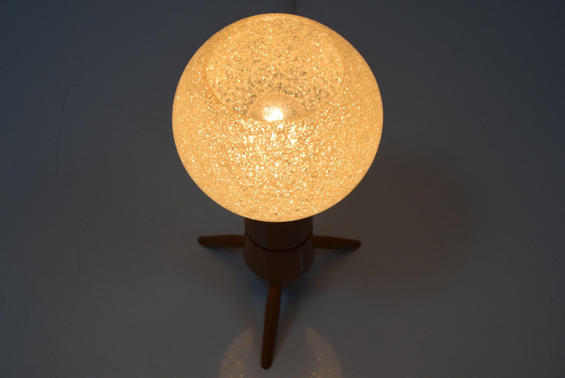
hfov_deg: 35.0
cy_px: 189
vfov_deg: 23.8
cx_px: 282
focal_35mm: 57
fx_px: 895
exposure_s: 1/250
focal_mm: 38
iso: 1600
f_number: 8
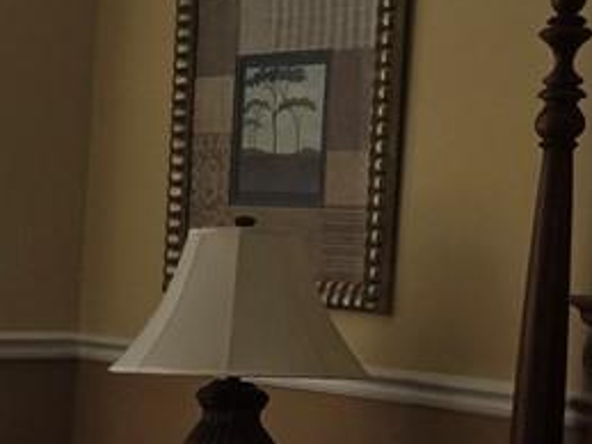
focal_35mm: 142
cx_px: -880
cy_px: 336
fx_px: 2427
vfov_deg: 10.4
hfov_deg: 11.3
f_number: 1.8
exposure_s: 1/170
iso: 25
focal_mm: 5.4
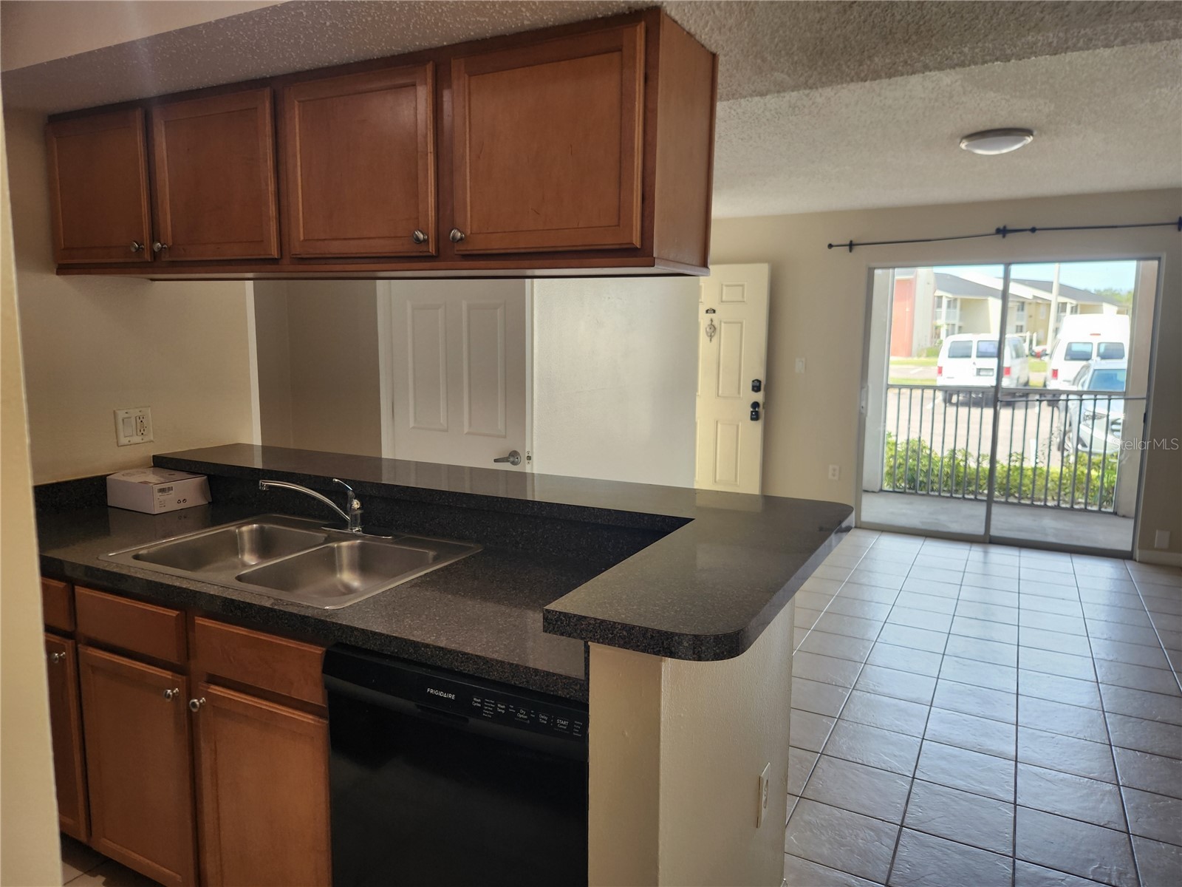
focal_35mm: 23
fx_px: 785
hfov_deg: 73.9
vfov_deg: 58.9
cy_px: 444
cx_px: 591
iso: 80
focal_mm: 5.4
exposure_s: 1/120
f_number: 1.8
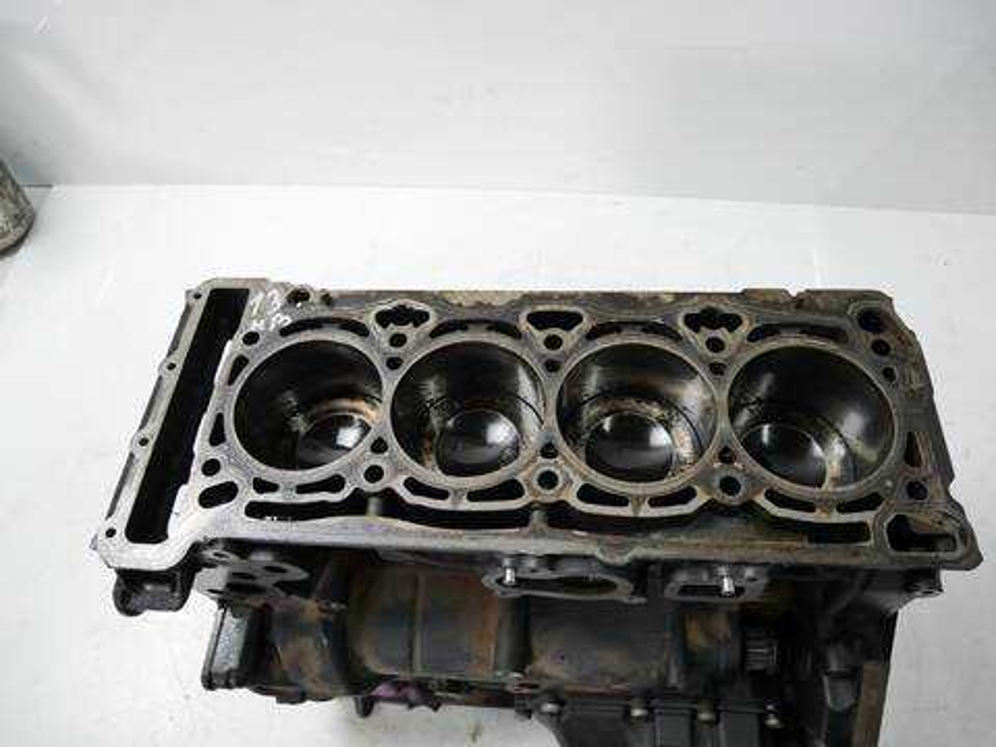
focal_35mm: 24
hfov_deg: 71.6
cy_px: 374
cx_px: 498
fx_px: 691
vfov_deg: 56.8
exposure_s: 1/60
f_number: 3.5
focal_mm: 12
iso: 500
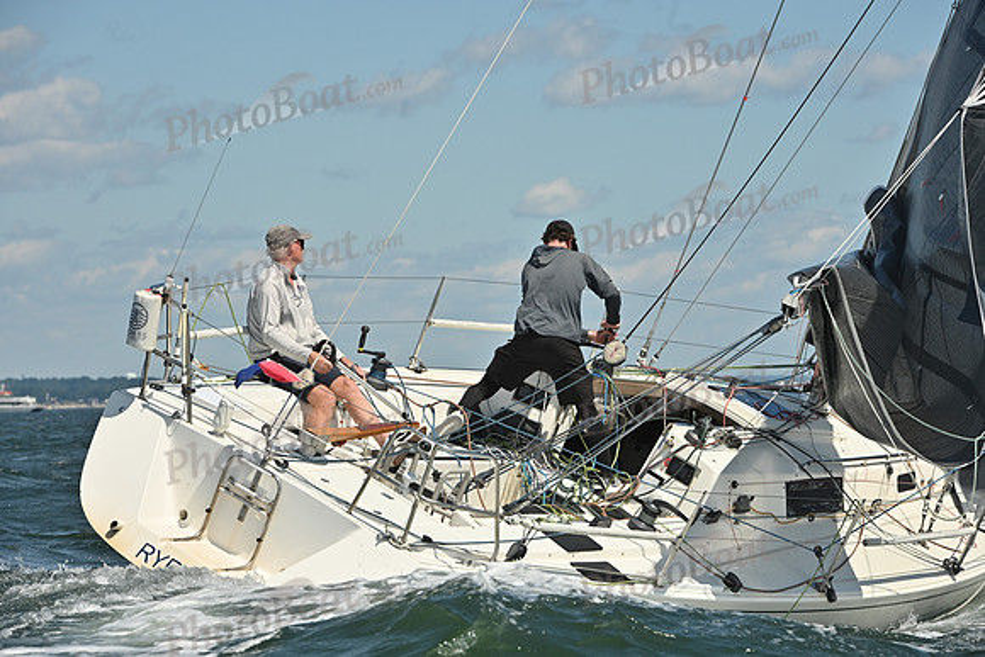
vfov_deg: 7.9
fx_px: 4789
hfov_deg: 11.7
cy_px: 328
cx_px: 492
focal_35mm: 175
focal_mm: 175
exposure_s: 1/1250
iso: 250
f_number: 11
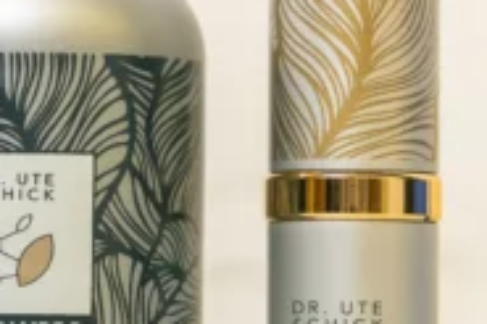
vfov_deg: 4.2
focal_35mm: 327
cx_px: 34
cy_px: 175
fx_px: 4420
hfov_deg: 6.3
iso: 1250
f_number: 3.2
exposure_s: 1/320
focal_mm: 59
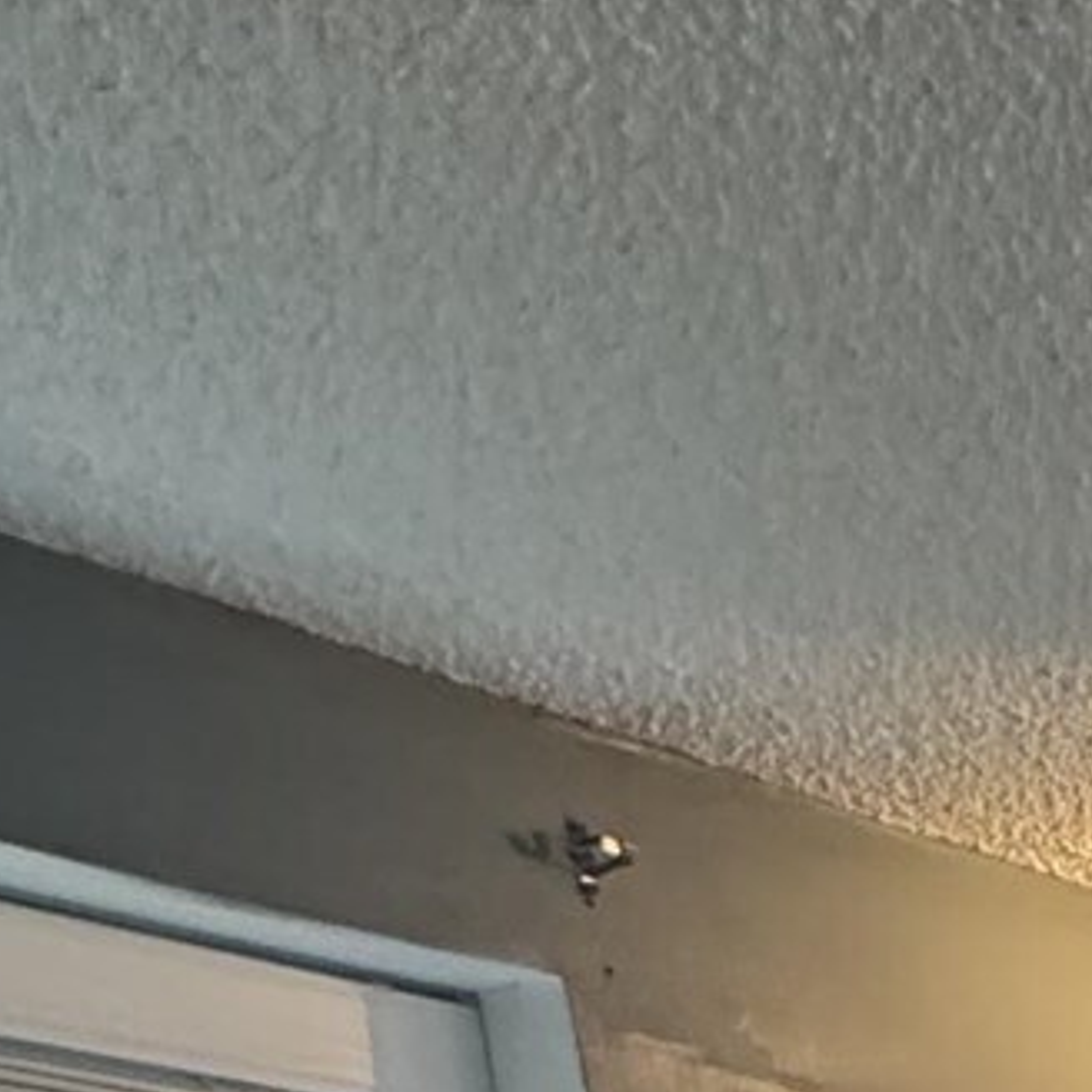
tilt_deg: -20.0
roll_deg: +3.8
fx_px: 3105
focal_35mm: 87
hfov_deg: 14.7
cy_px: 2863
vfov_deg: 13.0
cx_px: 2450
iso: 250
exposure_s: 1/60
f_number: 2.2
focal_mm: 2.22
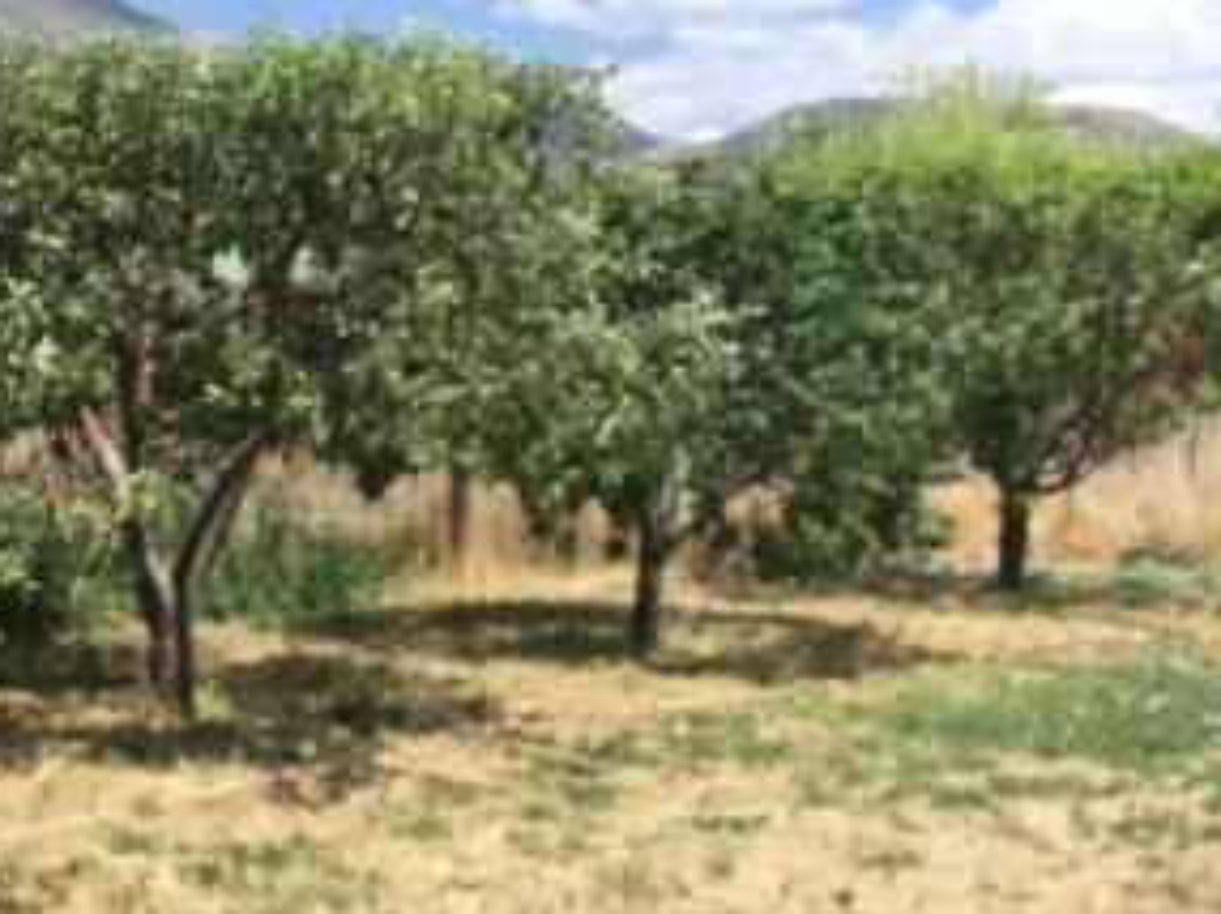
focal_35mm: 65
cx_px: 111
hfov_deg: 28.6
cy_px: 474
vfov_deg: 22.6
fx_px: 2291
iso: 25
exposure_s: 1/1672
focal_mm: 4.15
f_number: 2.2
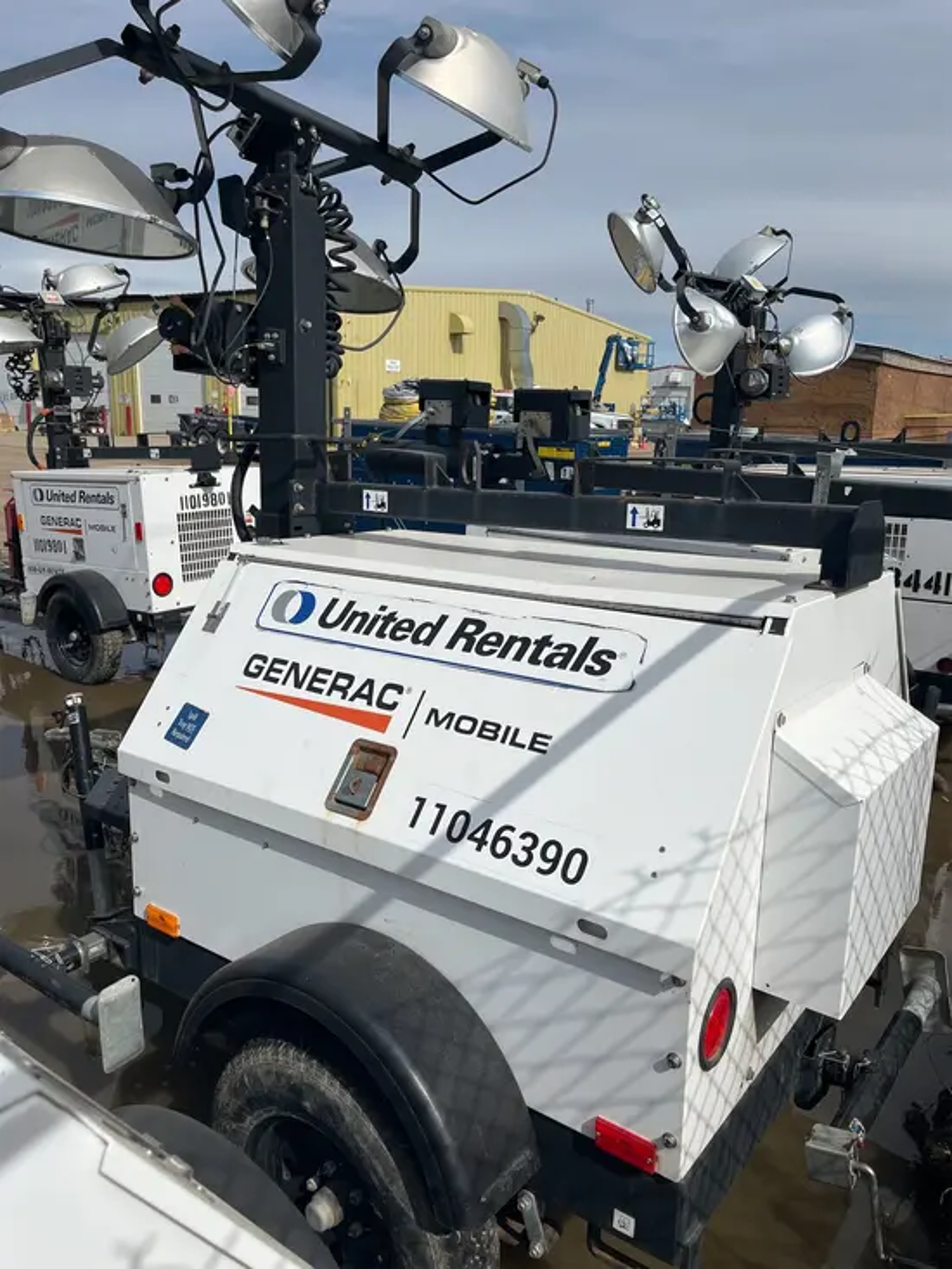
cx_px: 476
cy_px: 634
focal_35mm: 26
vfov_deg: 67.3
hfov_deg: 53.1
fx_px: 953
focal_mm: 5.1
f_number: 1.6
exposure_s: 1/9091
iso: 50
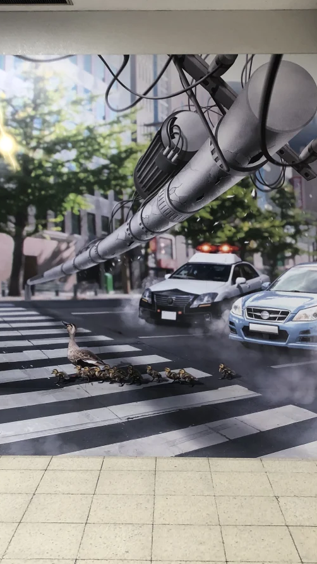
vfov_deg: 49.4
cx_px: 147
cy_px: 282
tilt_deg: -4.3
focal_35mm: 41
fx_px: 613
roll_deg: +0.3
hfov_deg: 29.0
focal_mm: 4
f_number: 1.8
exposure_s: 1/30
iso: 40
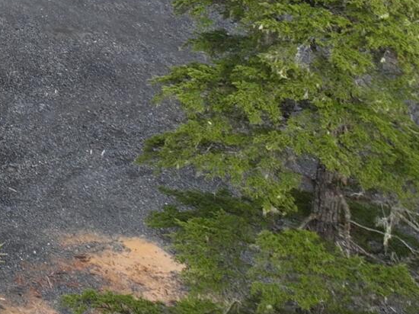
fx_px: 1585
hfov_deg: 11.7
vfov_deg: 10.2
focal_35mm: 131
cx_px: -644
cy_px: -361
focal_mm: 12.29
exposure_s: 1/120
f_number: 2.8
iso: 120
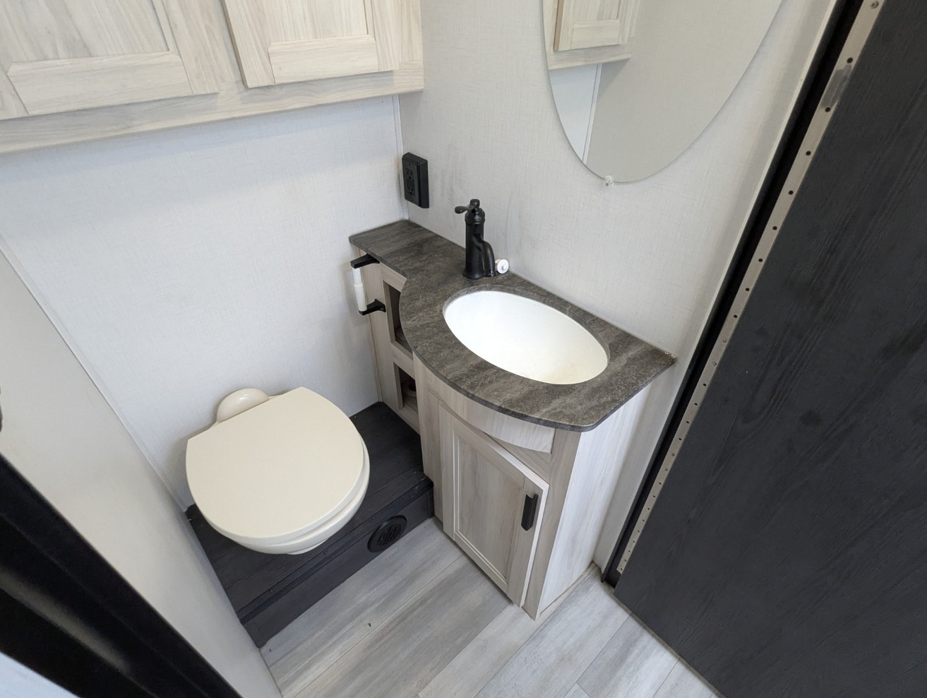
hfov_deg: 90.9
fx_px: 456
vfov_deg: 74.8
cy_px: 367
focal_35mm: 17
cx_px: 476
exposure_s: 1/109
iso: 314
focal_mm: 2.35
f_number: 2.2
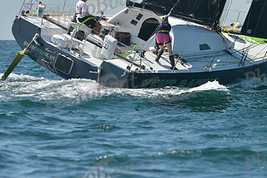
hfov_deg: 5.8
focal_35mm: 356
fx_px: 2639
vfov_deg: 3.9
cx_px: 202
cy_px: 37
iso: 280
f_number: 8
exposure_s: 1/1000
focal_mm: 200
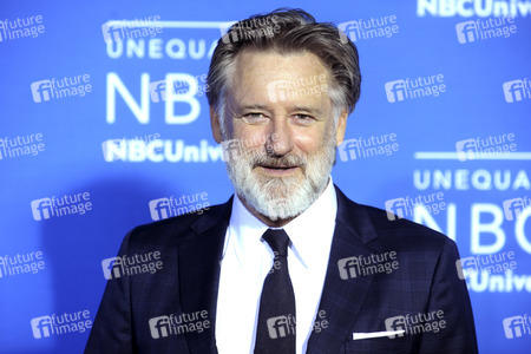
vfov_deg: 8.9
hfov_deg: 13.2
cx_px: 266
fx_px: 2286
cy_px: 177
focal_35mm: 155
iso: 800
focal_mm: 155
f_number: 4.5
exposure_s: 1/500
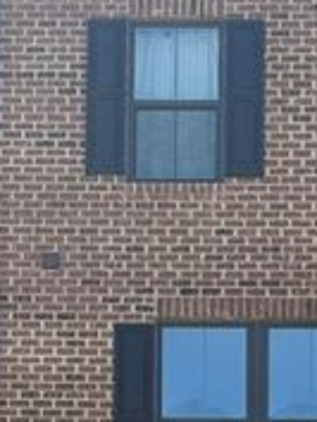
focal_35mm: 98
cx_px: 353
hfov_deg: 14.7
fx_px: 1195
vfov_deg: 19.8
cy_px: 345
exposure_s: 1/2208
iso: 50
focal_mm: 5.96
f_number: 1.6
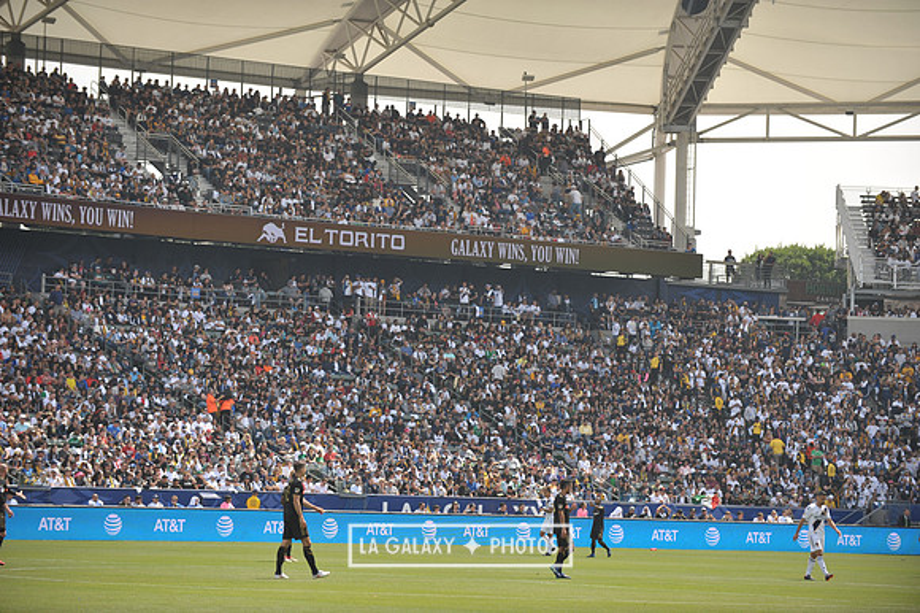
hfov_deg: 16.4
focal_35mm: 125
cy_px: 306
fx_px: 3193
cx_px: 460
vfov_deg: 11.0
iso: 320
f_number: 3.5
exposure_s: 1/2500
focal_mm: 125
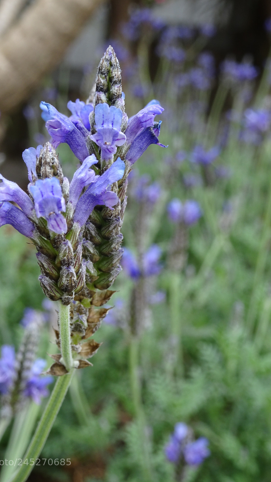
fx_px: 703
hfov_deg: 21.8
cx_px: 95
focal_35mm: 55
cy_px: 243
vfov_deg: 37.9
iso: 80
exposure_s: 1/50
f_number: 4.5
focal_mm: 8.51
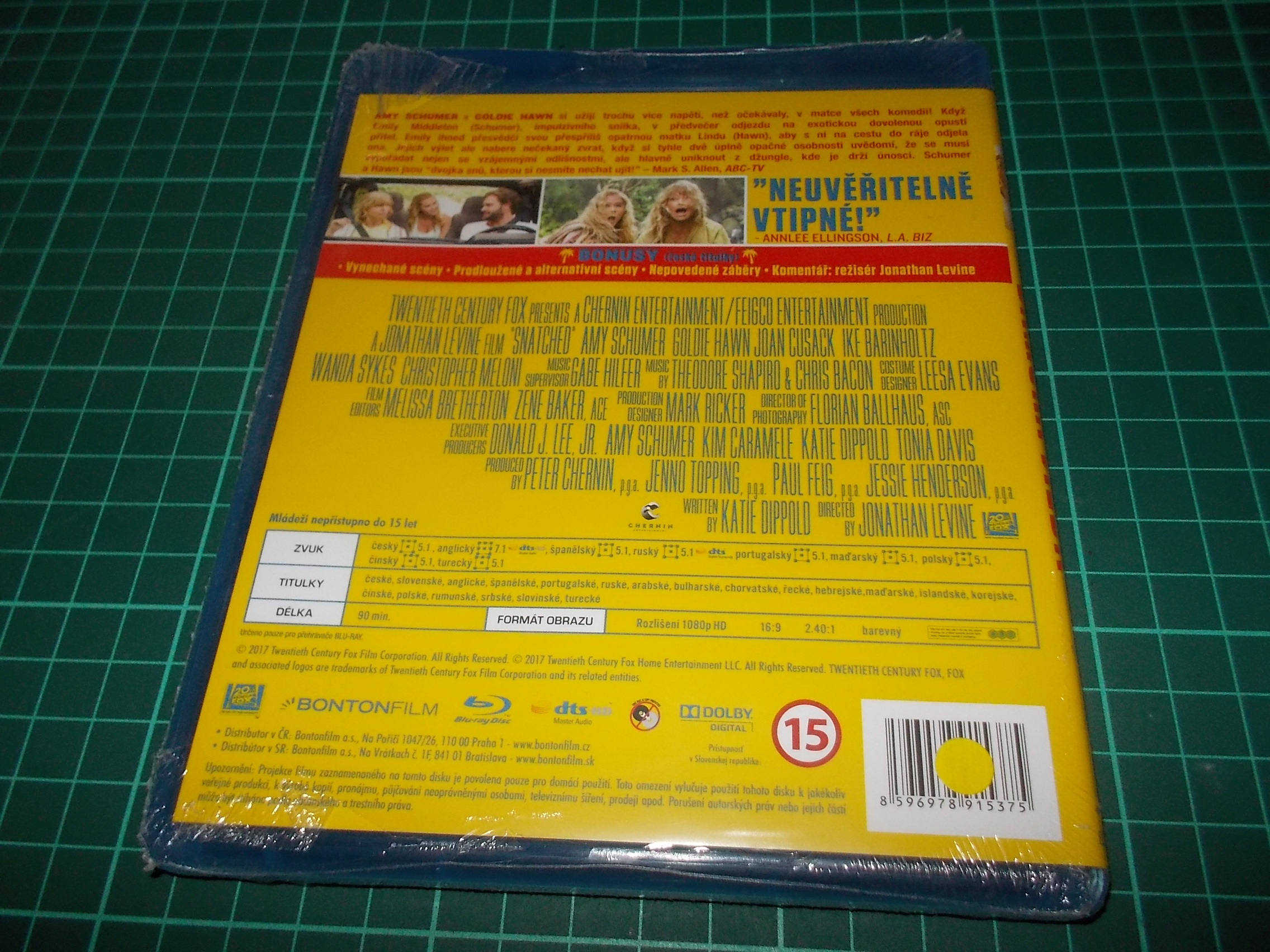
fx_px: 1064
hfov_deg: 61.7
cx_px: 635
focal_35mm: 29
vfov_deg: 48.2
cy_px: 476
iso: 200
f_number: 3.3
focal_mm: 4.1
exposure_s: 1/30
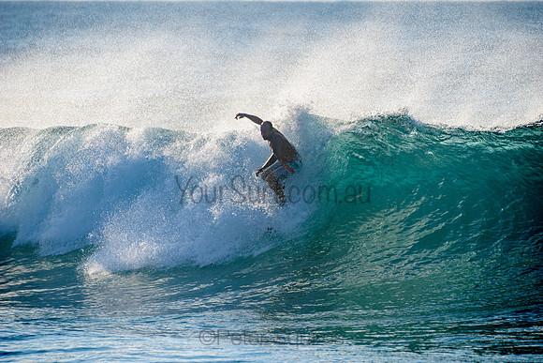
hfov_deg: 4.1
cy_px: 182
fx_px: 7543
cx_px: 272
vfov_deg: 2.8
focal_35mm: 500
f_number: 5.6
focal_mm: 500
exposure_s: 1/2000
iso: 160
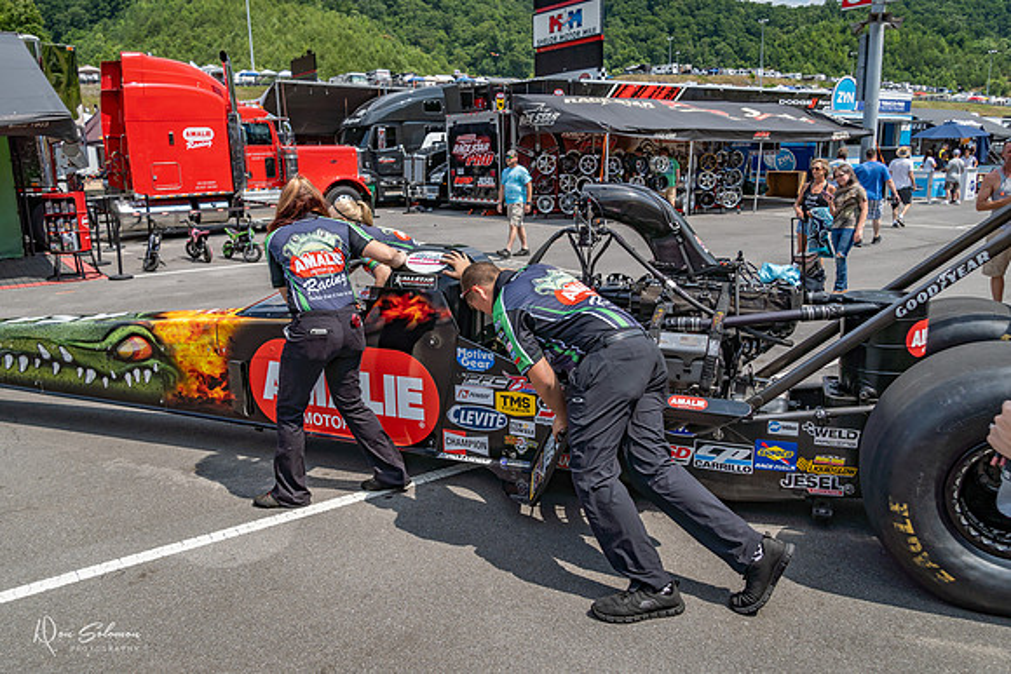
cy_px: 325
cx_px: 486
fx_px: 789
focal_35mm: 28
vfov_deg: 46.3
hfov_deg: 65.3
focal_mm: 18
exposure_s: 1/1000
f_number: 4.5
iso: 100
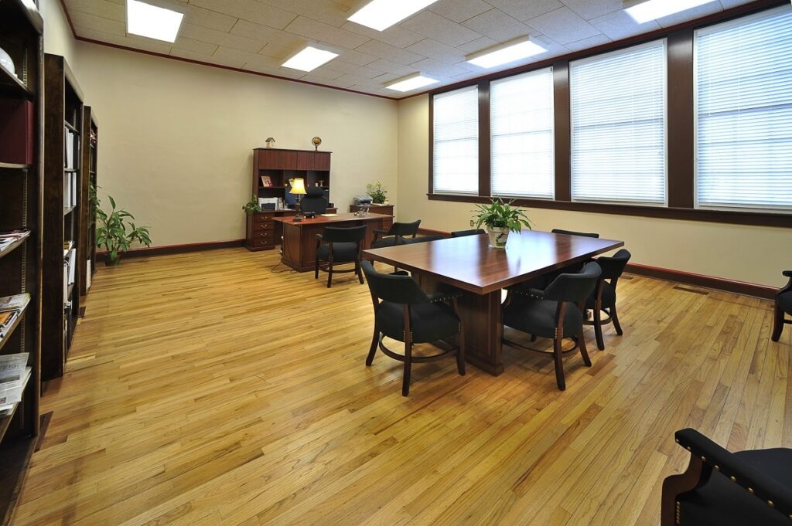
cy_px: 263
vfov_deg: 81.1
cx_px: 396
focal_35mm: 14
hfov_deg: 104.3
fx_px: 308
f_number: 8
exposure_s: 1/3
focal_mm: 14
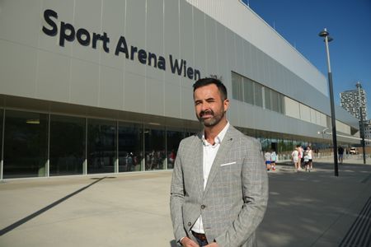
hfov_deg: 64.6
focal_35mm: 28
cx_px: 186
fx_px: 294
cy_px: 124
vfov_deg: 45.7
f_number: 4.5
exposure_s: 1/320
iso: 100
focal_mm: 19
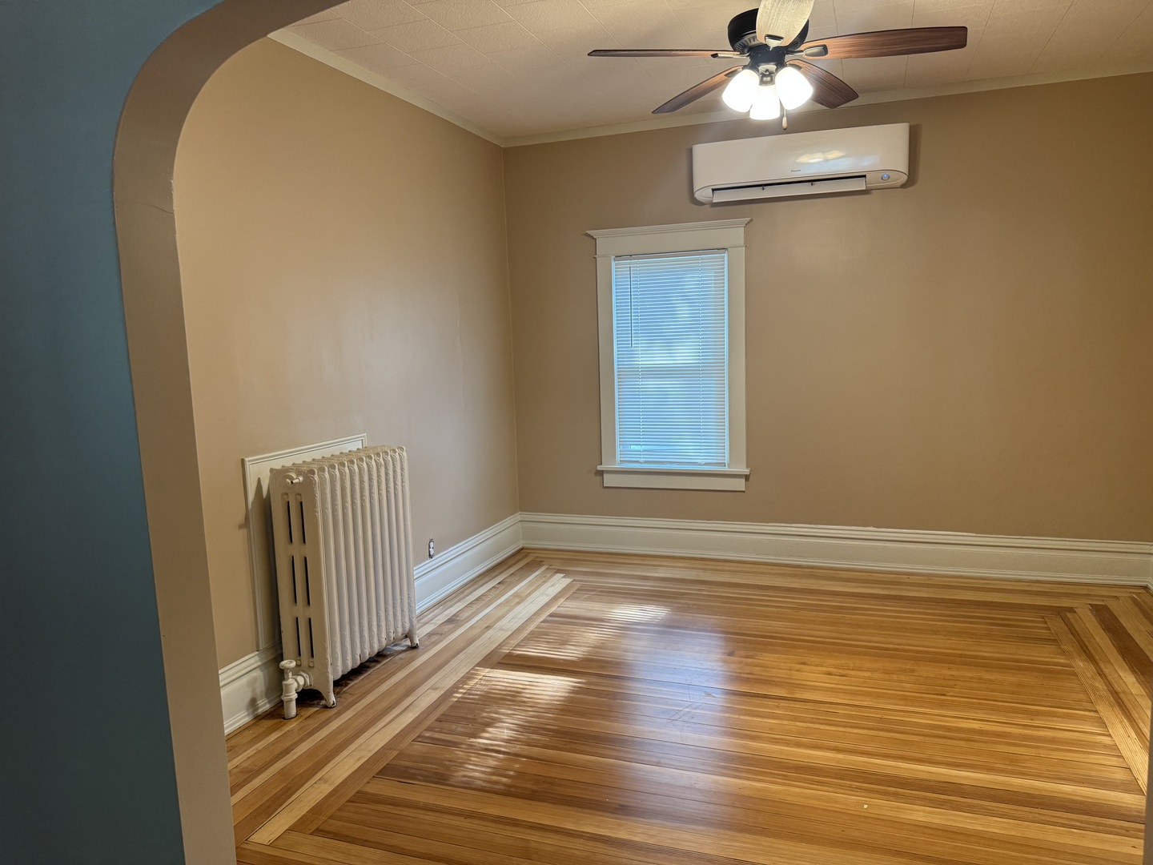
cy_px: 432
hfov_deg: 71.6
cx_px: 576
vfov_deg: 56.8
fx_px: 799
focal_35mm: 24
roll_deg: +1.4
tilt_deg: -7.8
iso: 200
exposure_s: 1/60
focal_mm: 6.76
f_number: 1.78
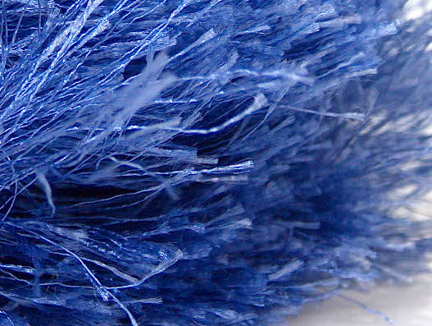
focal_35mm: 128
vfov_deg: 11.5
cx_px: -19
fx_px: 1600
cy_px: 36
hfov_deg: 15.1
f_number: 2.8
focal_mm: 10.64
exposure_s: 1/19
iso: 200
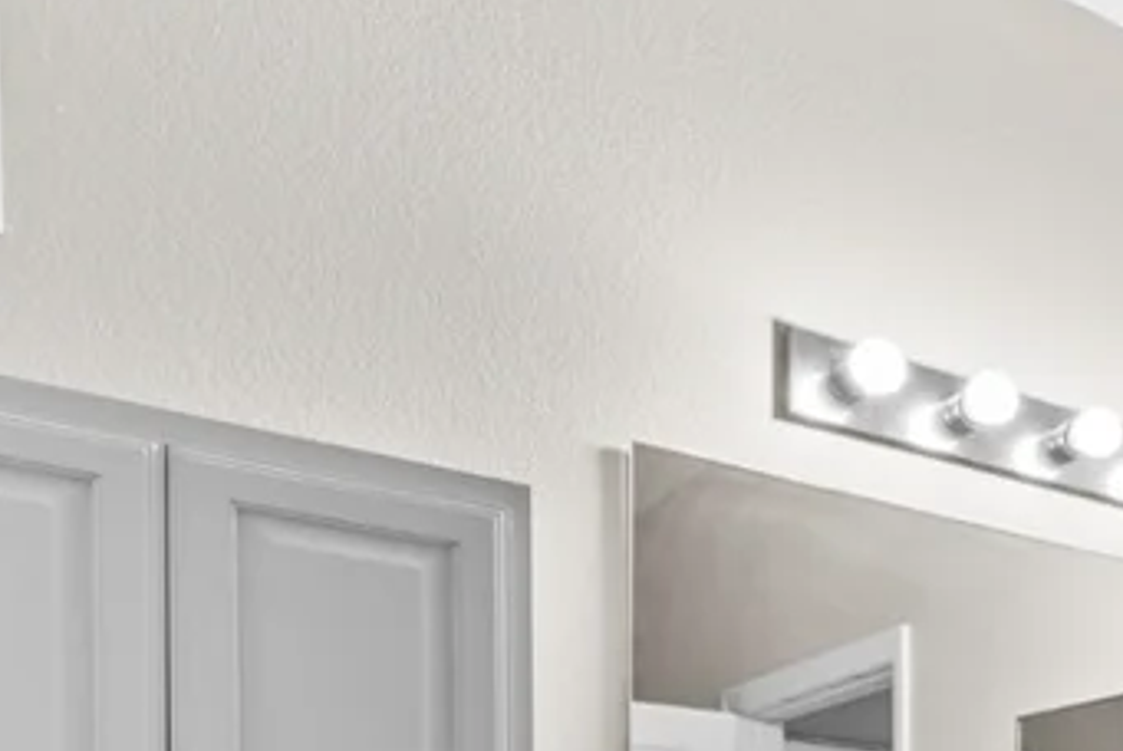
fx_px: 1592
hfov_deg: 29.7
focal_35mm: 51
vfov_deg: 22.8
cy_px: 1043
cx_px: 1515
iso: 400
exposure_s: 1/2
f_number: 8
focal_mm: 17
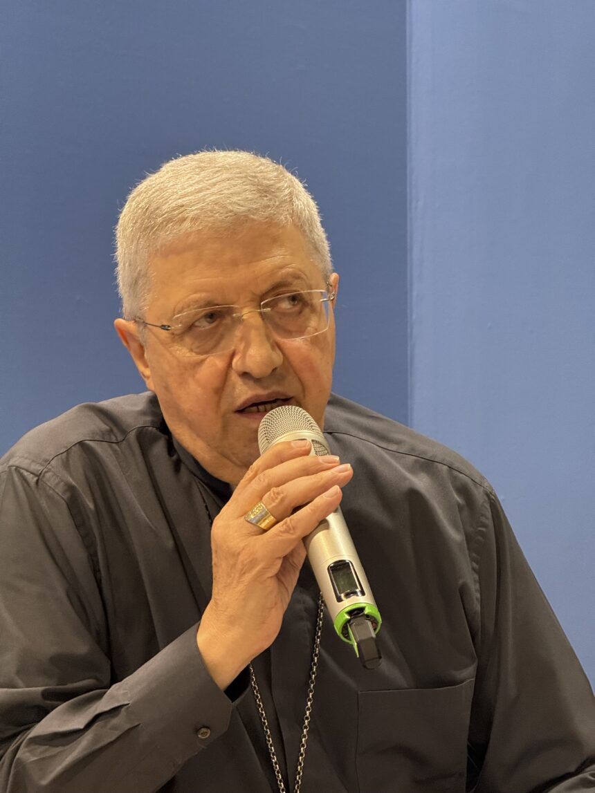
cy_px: 396
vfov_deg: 16.4
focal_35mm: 120
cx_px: 298
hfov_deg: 12.3
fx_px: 2751
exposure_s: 1/50
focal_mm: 15.66
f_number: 2.8
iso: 250
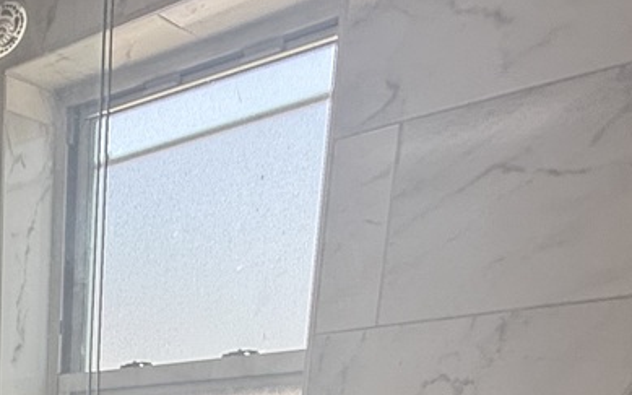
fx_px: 947
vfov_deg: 17.9
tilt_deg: -21.1
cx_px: -195
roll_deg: +0.9
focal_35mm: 55
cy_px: 743
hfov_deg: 29.5
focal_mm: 2.22
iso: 100
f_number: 2.2
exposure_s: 1/120
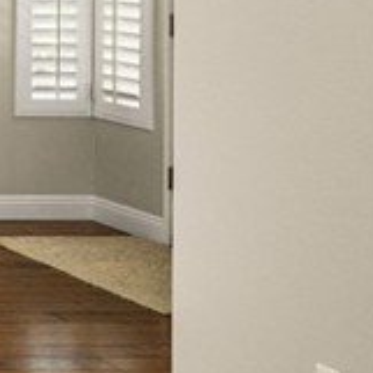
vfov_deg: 17.2
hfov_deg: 11.5
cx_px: -707
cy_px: -56
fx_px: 1183
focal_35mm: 97
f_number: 5.6
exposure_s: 1/13
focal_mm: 18
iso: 100
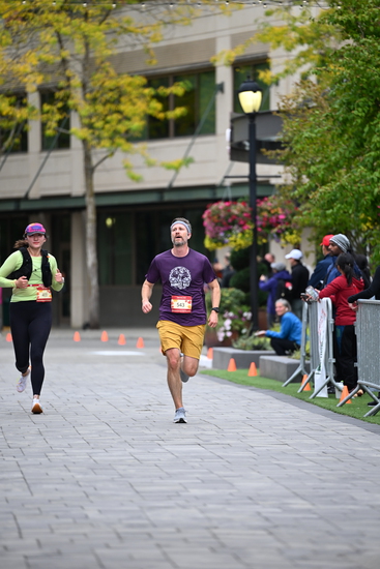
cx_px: 190
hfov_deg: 6.9
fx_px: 3164
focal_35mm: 200
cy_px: 284
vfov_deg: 10.3
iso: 640
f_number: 2.8
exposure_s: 1/2000
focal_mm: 200
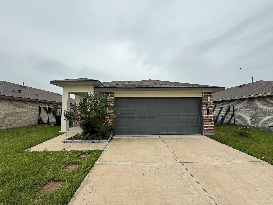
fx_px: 110
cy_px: 102
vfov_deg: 85.7
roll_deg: -0.2
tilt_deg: +5.6
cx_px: 136
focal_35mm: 14
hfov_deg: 102.1
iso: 50
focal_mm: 2.22
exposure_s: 1/942
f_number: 2.2
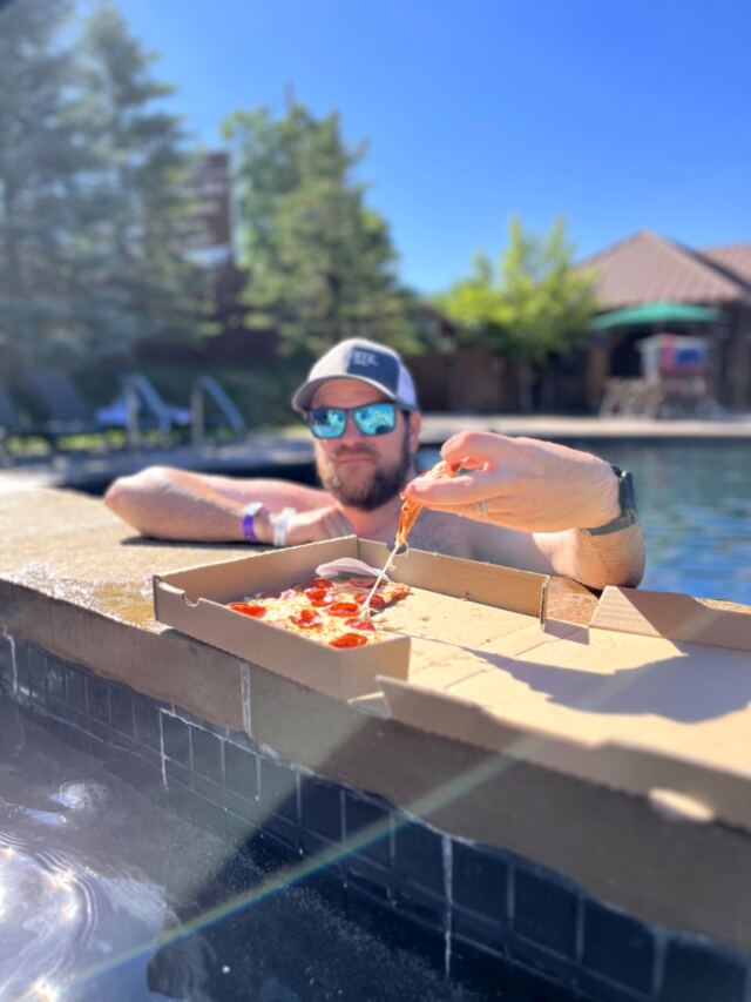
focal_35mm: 26
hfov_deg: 53.1
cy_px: 501
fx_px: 752
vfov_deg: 67.3
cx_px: 376
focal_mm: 5.1
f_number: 1.6
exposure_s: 1/1802
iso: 50
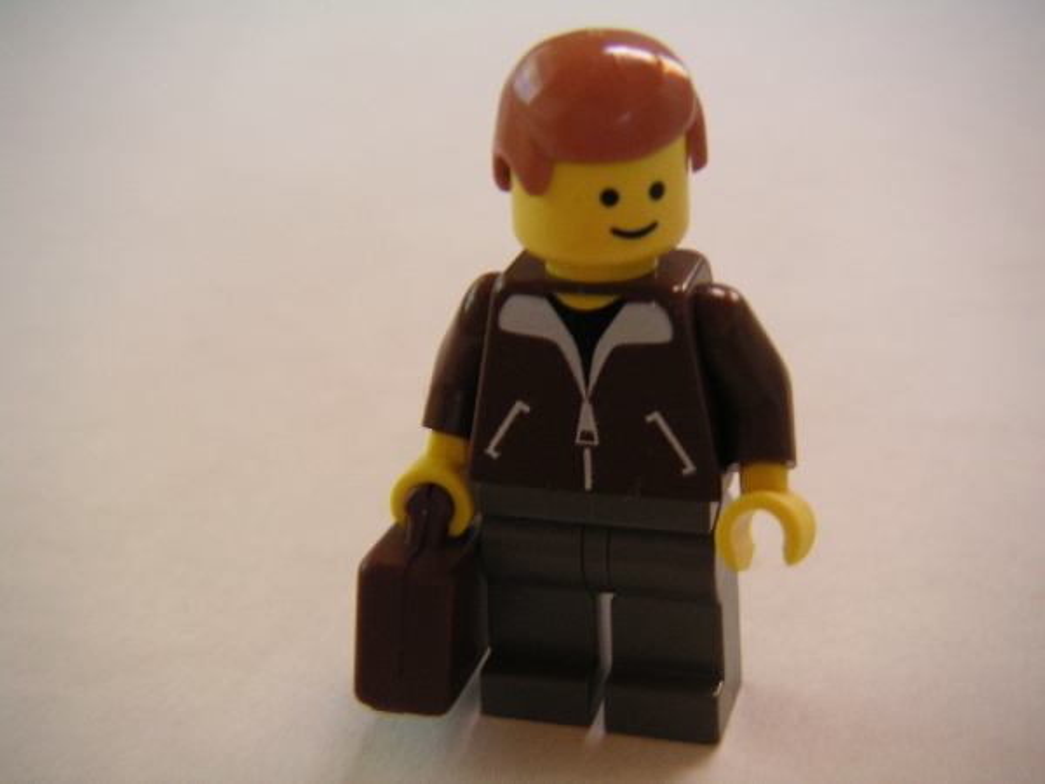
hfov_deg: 29.4
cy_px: 392
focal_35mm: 66
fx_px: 1992
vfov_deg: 22.3
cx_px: 522
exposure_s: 1/20
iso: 100
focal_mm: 10.2
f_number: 3.1
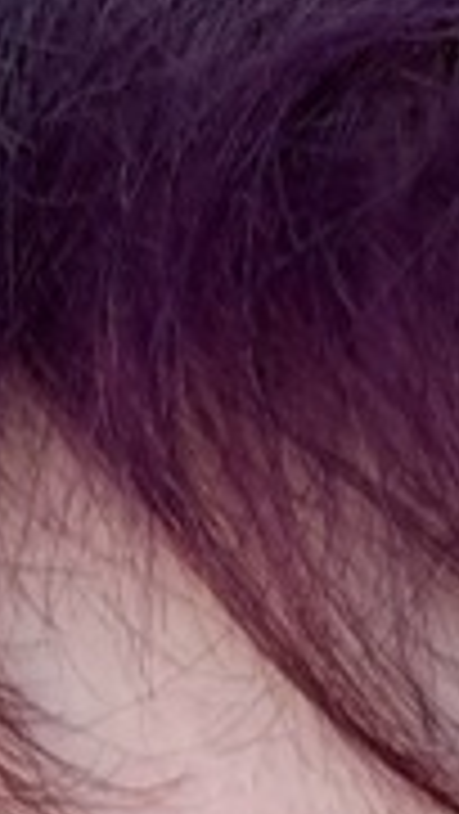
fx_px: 3997
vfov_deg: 10.8
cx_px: 396
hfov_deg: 6.6
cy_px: 1529
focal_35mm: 185
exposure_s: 1/126
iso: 20
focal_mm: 2.69
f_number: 1.9
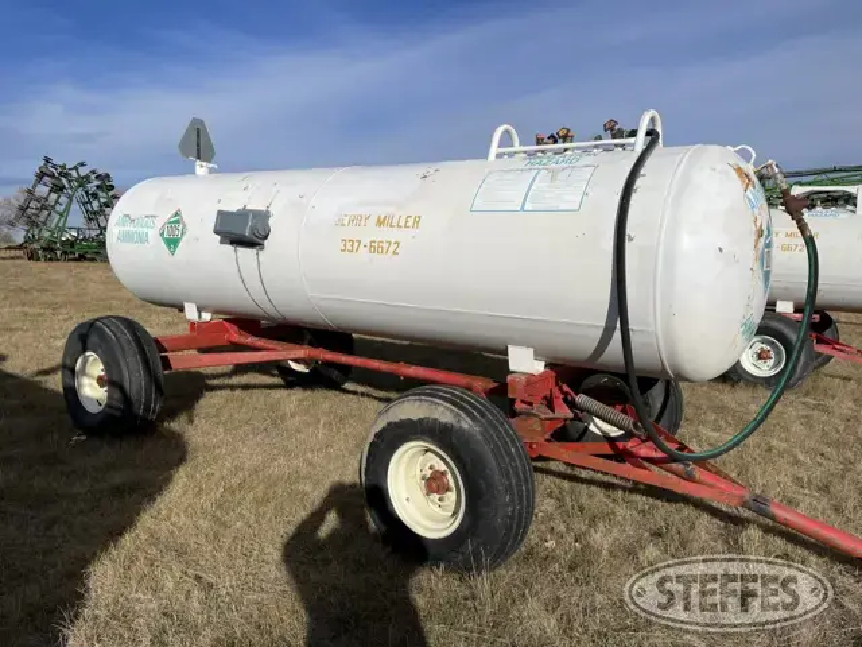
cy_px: 324
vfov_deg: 53.1
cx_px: 431
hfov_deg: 67.3
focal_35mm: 26
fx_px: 647
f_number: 1.6
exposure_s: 1/8547
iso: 32
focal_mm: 5.1
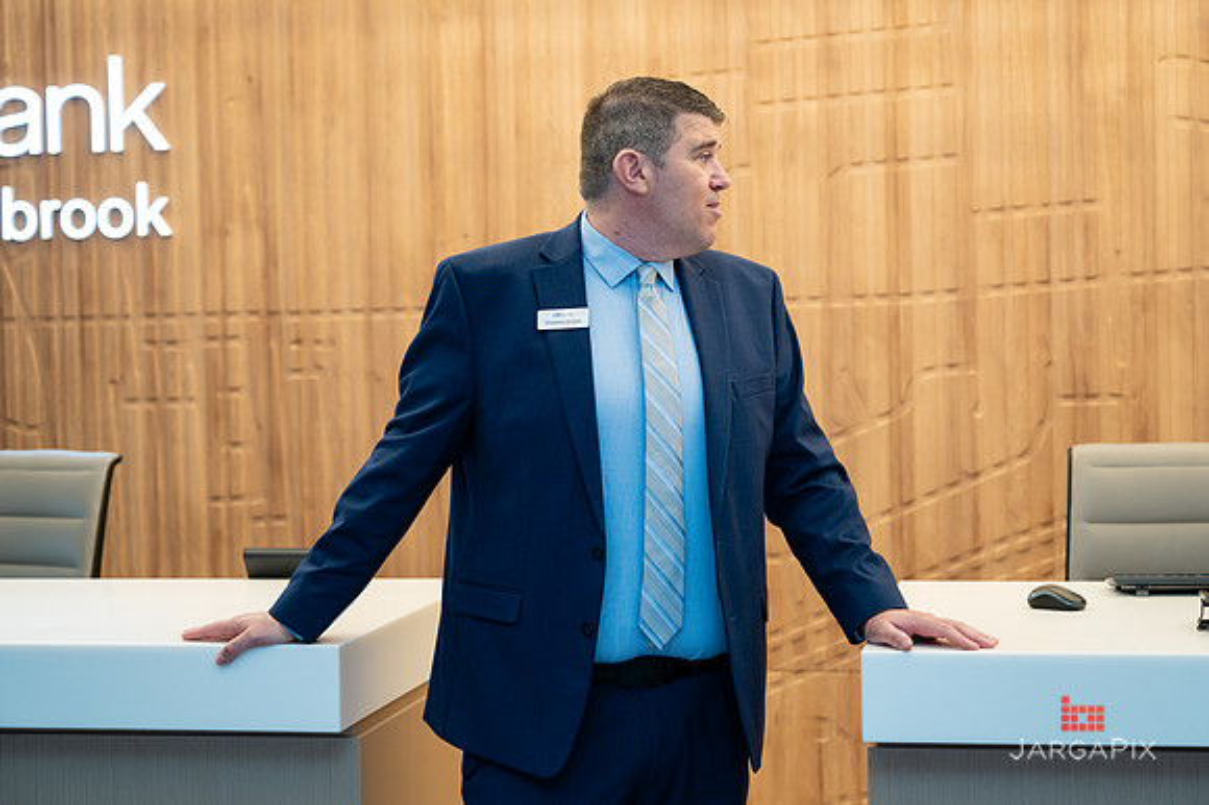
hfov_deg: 29.8
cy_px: 385
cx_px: 610
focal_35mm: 68
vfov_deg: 20.1
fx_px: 2270
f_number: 3.5
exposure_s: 1/200
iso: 500
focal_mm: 63
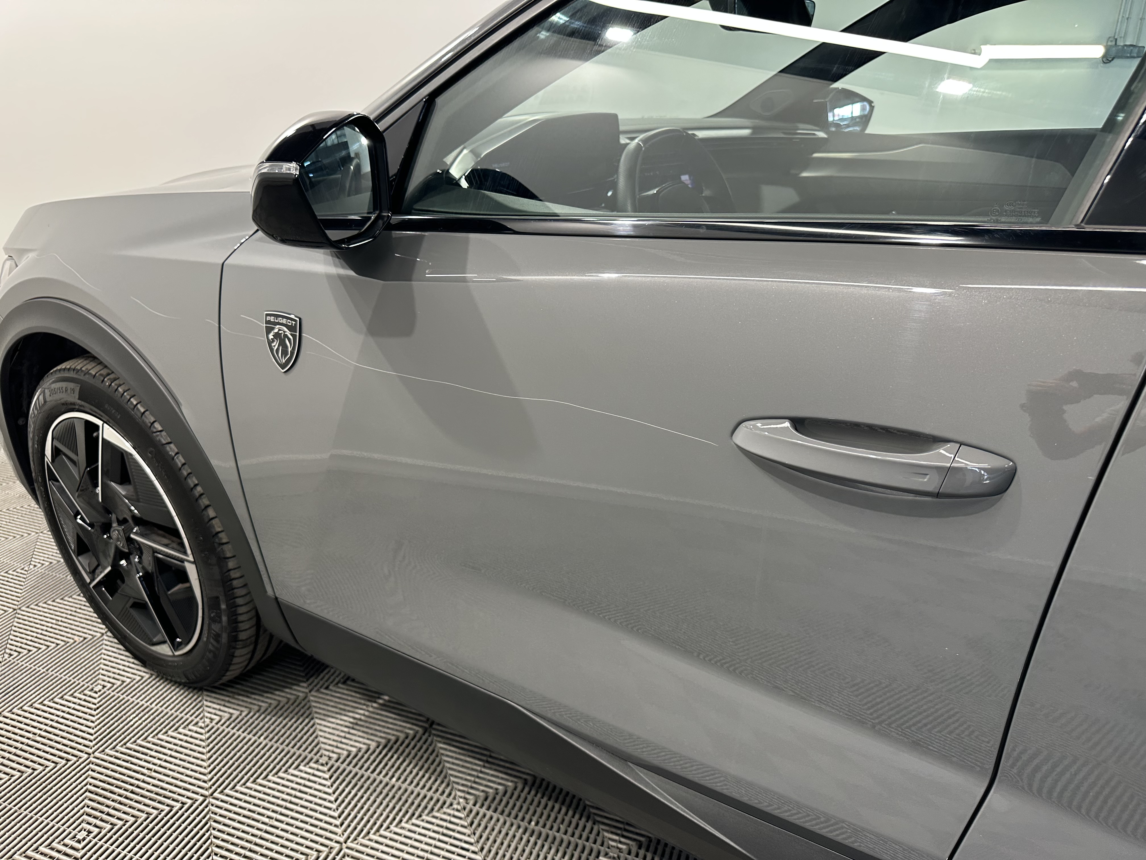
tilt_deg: -21.6
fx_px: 795
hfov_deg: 71.6
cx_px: 573
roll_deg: +0.7
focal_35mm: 24
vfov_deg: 56.8
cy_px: 430
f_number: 1.78
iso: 160
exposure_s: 1/100
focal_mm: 6.86
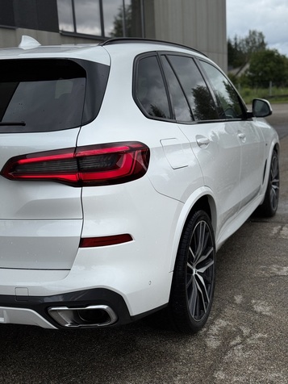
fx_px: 532
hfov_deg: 30.3
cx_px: 144
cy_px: 192
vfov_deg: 39.7
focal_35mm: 48
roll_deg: +3.1
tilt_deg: -11.8
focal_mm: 6.76
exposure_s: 1/7092
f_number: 1.78
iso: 80
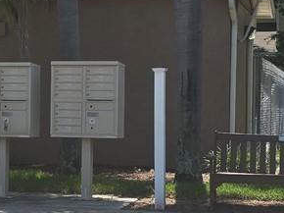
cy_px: 111
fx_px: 1041
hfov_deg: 15.2
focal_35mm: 127
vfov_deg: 11.7
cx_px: -11
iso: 12
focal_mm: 6.3
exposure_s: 1/750
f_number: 1.7
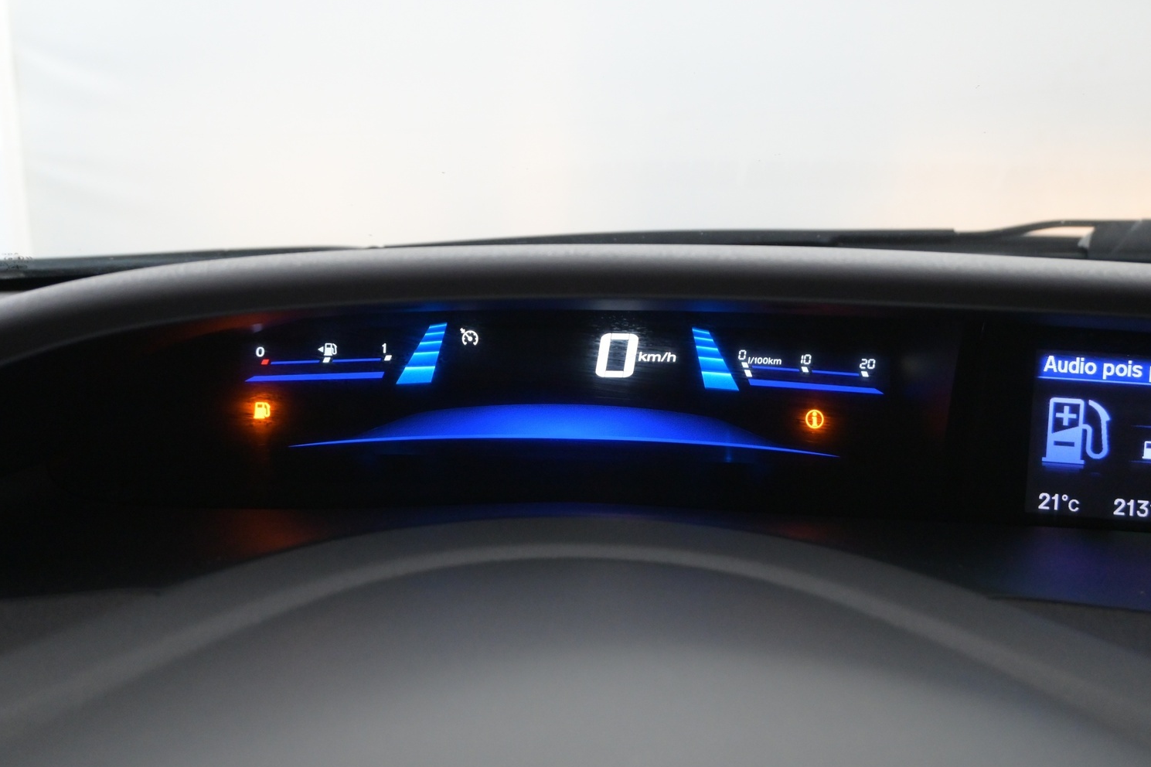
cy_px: 378
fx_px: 1200
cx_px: 576
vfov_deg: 35.4
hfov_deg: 51.2
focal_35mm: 38
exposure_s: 1/80
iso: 2500
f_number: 4.5
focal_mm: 23
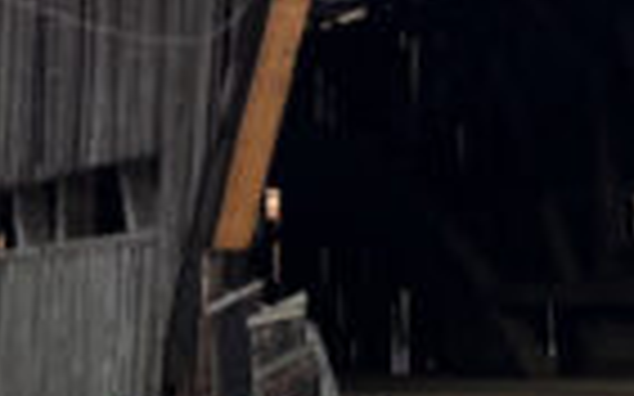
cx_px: 535
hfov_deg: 16.5
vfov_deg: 10.3
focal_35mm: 125
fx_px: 2159
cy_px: -112
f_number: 1.5
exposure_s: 1/171
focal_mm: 5.7
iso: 50
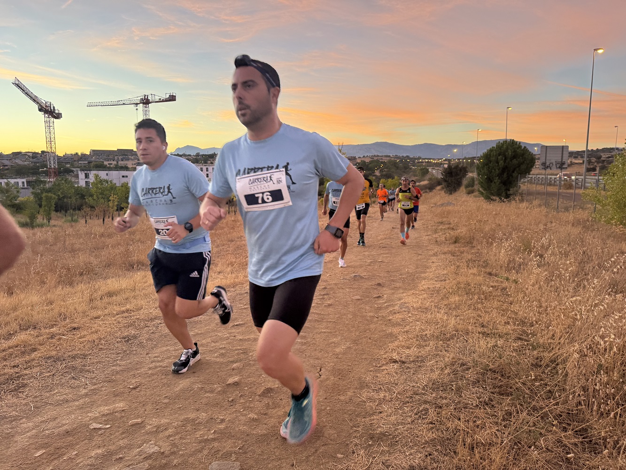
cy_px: 235
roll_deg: +0.6
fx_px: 434
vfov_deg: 56.8
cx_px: 313
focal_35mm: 24
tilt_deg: -8.6
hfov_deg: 71.6
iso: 80
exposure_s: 1/100
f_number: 1.78
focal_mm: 6.76
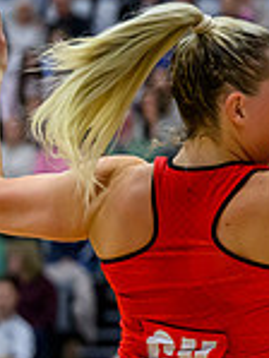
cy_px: 189
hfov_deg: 3.8
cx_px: 507
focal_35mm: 392
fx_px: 4056
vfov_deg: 5.1
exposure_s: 1/1250
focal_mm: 95
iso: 5000
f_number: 2.8
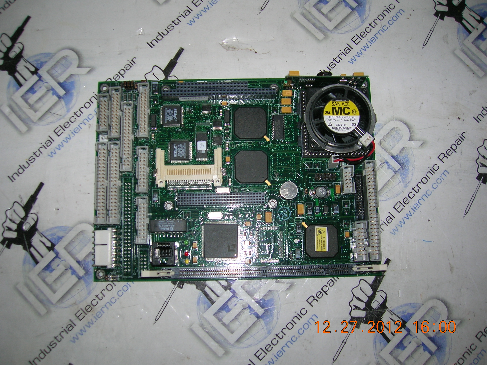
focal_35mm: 34
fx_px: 478
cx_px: 244
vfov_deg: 41.7
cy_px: 182
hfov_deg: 54.0
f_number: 2.9
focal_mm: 5.7
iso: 50
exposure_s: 1/60.1
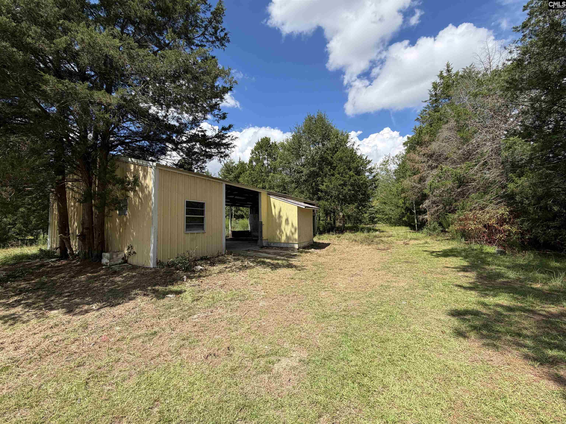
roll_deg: +0.8
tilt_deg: +3.2
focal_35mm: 14
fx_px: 229
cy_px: 212
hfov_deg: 102.1
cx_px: 283
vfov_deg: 85.7
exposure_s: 1/770
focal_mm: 2.22
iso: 32
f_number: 2.2
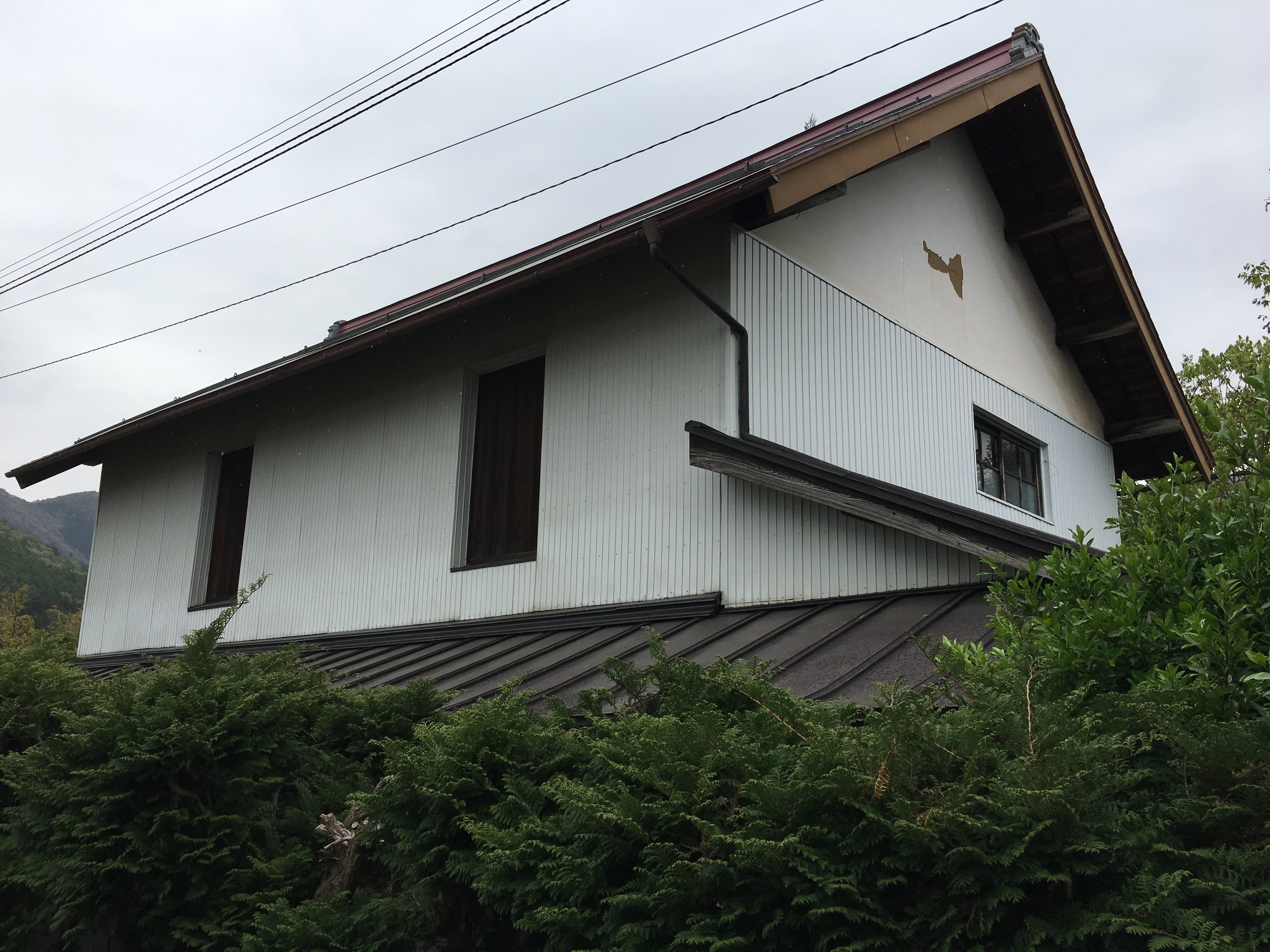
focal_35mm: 29
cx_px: 635
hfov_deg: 61.7
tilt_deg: +16.4
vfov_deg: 48.2
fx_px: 1064
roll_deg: -1.2
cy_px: 476
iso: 25
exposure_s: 1/1637
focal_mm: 4.15
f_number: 2.2
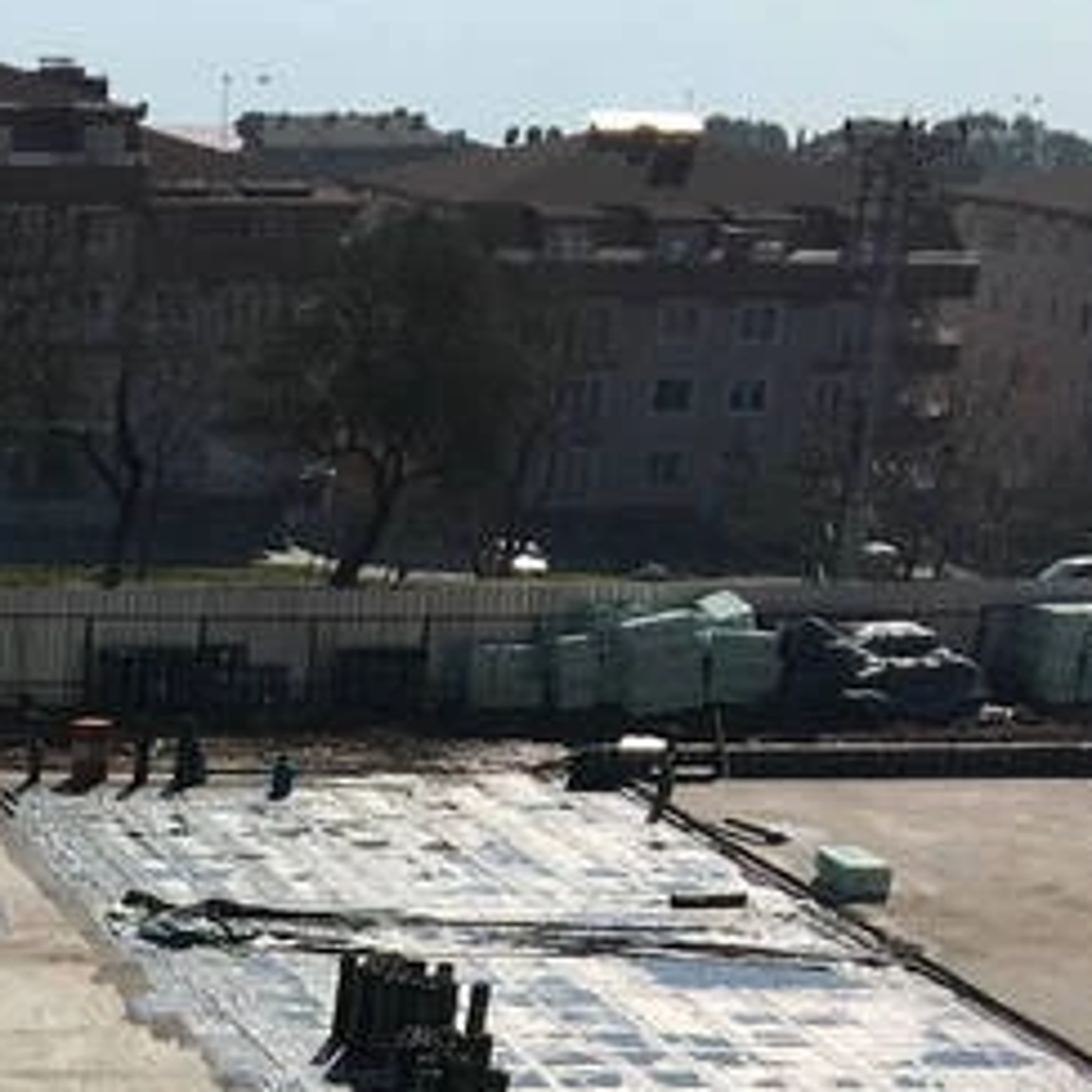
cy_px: 1463
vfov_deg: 15.5
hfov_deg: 15.1
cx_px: -595
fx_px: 3783
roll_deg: -0.3
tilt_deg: -20.2
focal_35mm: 106
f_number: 2.2
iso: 25
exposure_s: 1/4049
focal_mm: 4.15
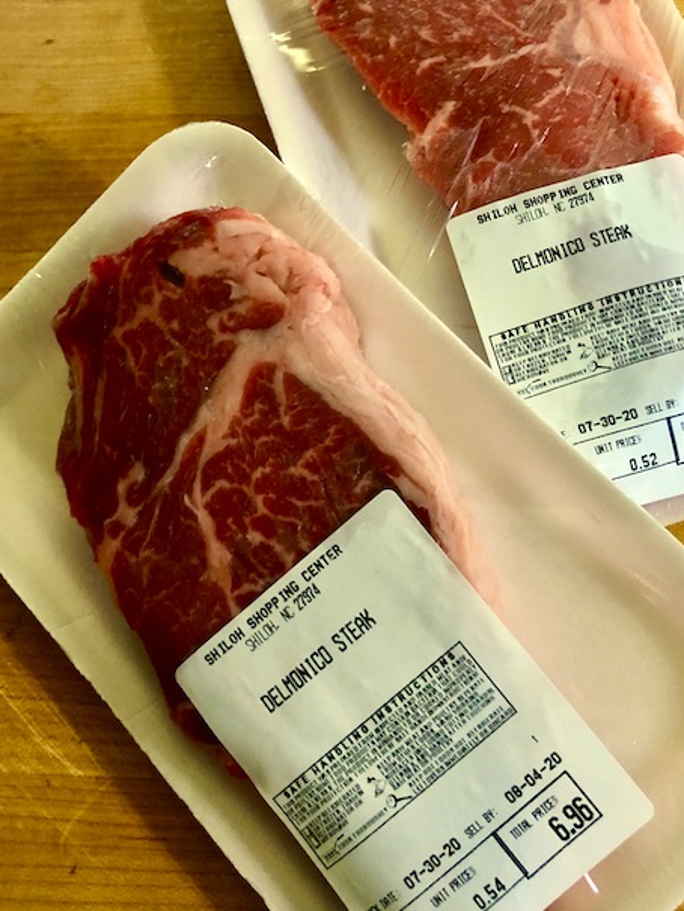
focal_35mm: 37
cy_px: 390
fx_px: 974
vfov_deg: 50.0
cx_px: 365
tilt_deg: -71.4
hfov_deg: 38.7
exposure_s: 1/15
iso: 100
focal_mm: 4
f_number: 1.8
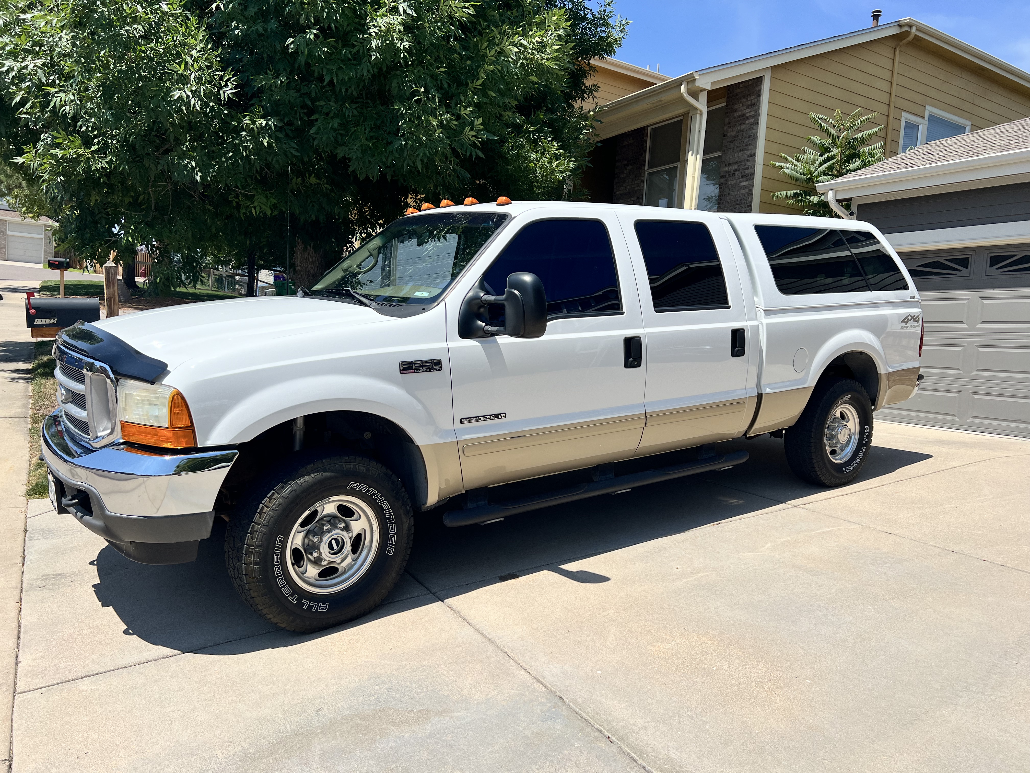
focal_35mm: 26
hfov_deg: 67.3
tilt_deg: -1.4
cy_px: 386
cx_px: 515
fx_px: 774
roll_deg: -3.9
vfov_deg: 53.1
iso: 50
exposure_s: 1/4444
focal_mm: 5.7
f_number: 1.5
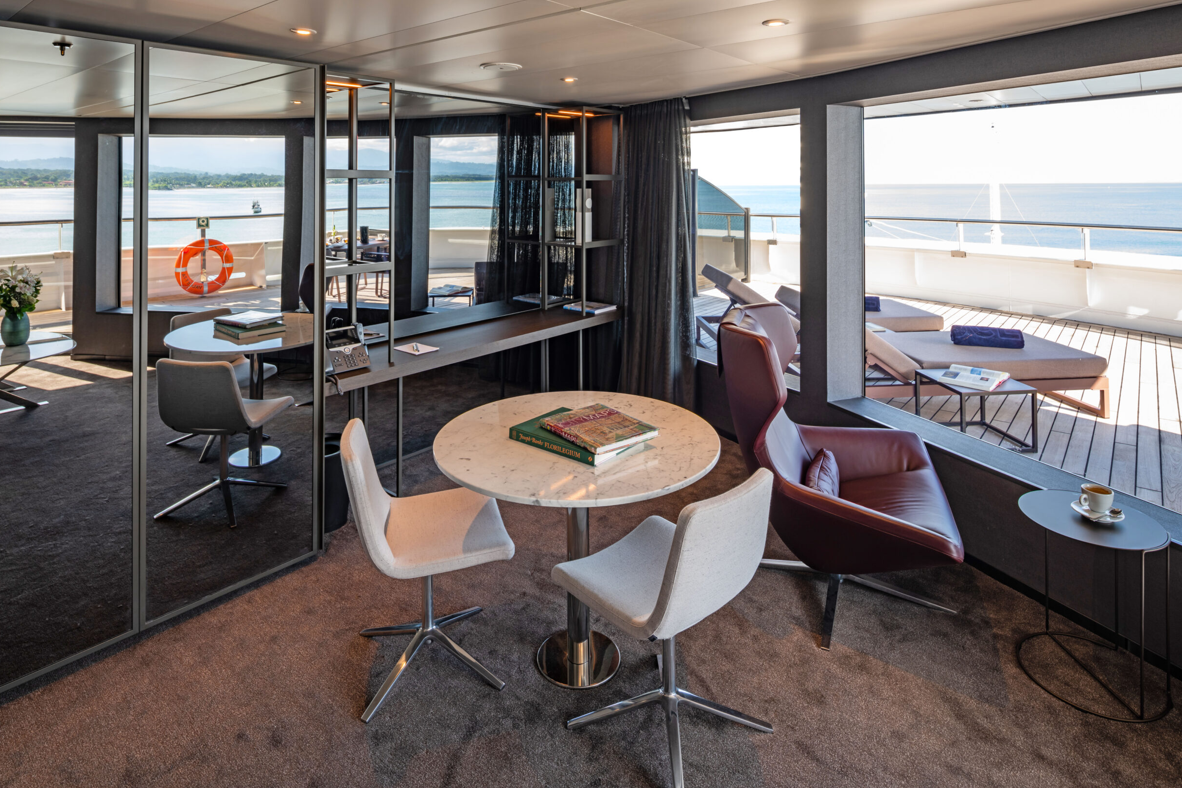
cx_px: 576
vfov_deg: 61.9
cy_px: 384
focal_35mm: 20
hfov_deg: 84.0
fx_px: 657
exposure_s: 1/3
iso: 64
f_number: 11
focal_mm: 19
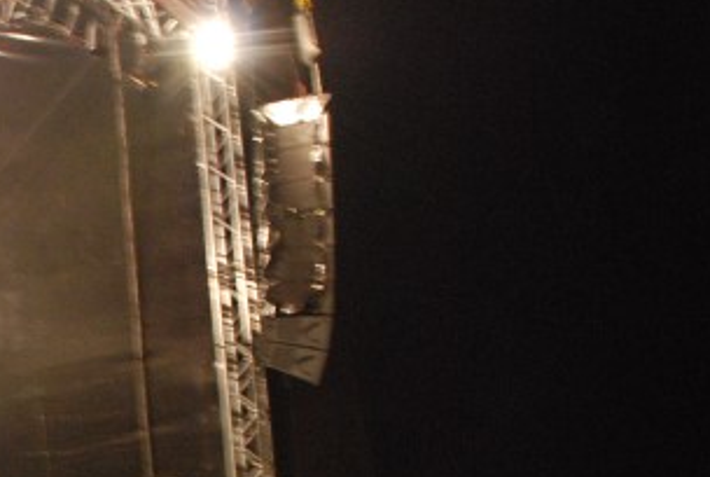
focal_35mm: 71
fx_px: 1403
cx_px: -103
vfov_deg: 19.1
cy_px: 386
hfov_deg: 25.9
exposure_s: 1/15
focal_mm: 18
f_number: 4.8
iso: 1600
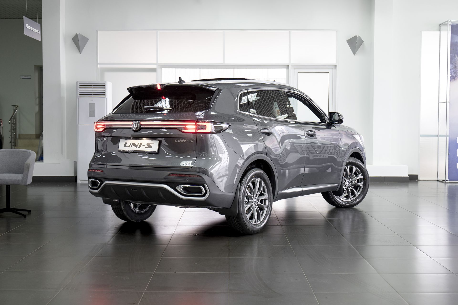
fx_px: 636
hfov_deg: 39.6
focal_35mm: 50
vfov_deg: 27.0
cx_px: 229
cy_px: 152
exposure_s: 1/30
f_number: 5.6
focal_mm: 50
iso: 800
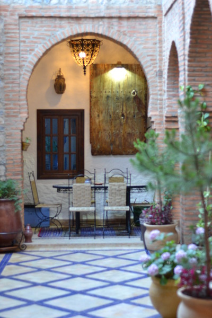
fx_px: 662
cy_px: 159
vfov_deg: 27.0
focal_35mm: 75
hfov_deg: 18.2
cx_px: 106
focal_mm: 50
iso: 720
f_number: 1.8
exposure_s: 1/60
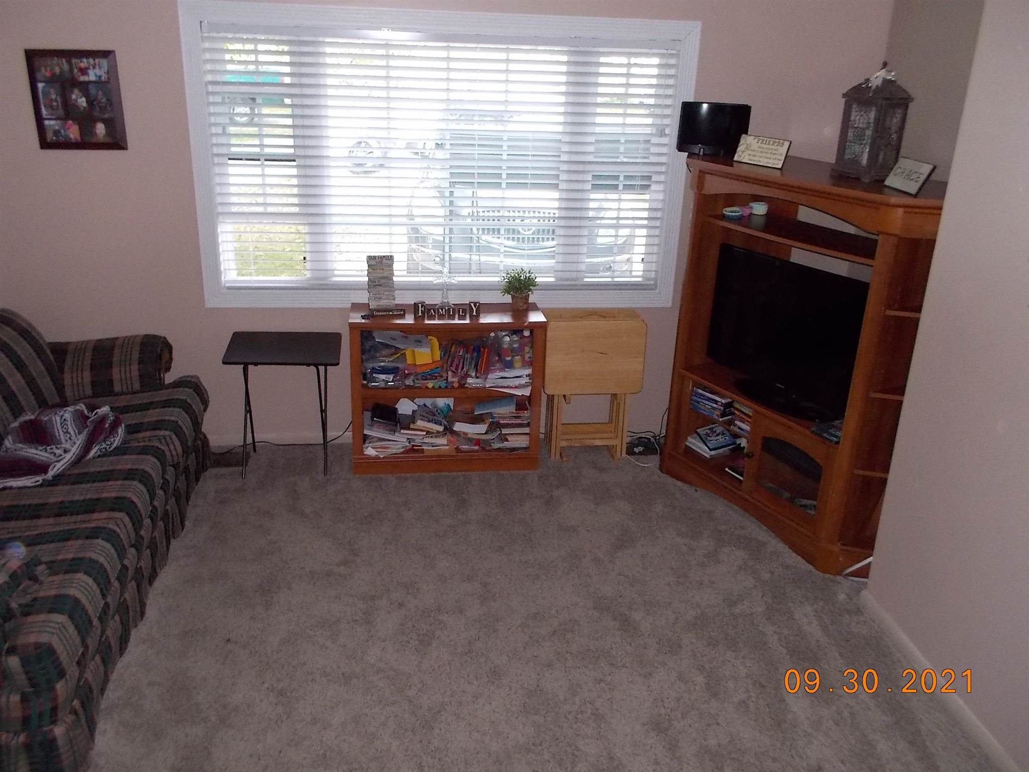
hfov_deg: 61.7
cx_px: 514
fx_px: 862
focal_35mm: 29
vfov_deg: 48.2
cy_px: 386
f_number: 3.3
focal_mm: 4.1
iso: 250
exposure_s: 1/25
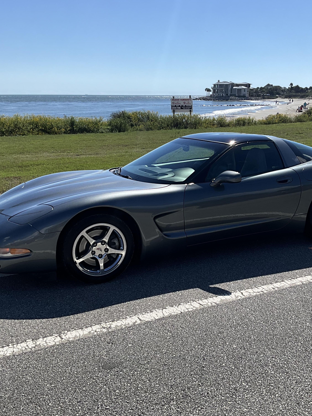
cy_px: 210
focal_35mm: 39
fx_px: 469
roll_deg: +0.5
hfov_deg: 36.6
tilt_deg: -12.7
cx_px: 195
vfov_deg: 47.9
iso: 25
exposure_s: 1/3322
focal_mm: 3
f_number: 1.8
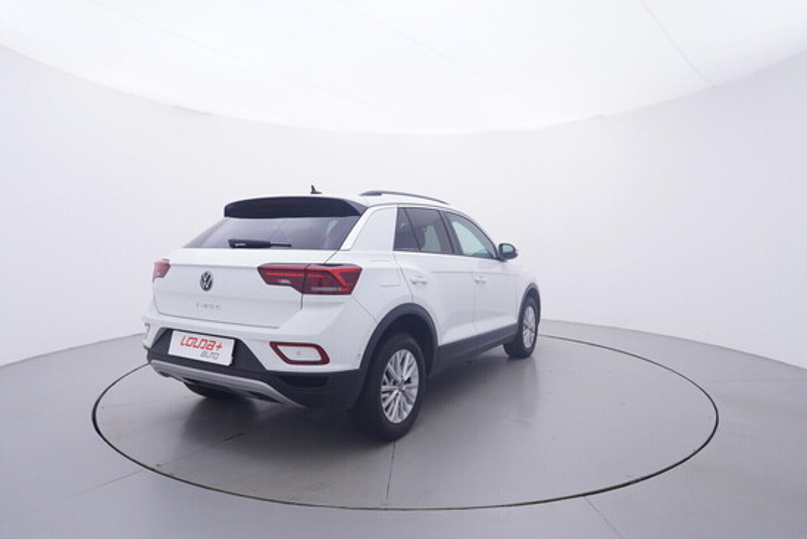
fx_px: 505
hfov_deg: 77.3
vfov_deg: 56.2
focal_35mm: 22
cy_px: 270
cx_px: 404
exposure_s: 1/80
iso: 200
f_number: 5
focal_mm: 15
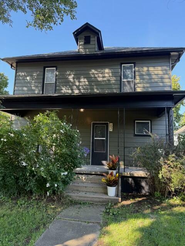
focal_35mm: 24
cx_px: 92
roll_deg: -2.0
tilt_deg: +9.4
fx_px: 171
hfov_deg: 56.8
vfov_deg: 71.6
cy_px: 123
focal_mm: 6.76
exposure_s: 1/253
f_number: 1.78
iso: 80
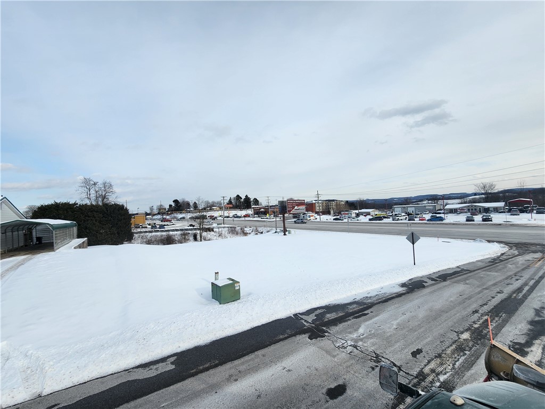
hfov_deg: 106.2
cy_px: 204
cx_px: 272
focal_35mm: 13
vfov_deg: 89.9
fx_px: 205
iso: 50
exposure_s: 1/2038
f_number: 2.2
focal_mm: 2.2
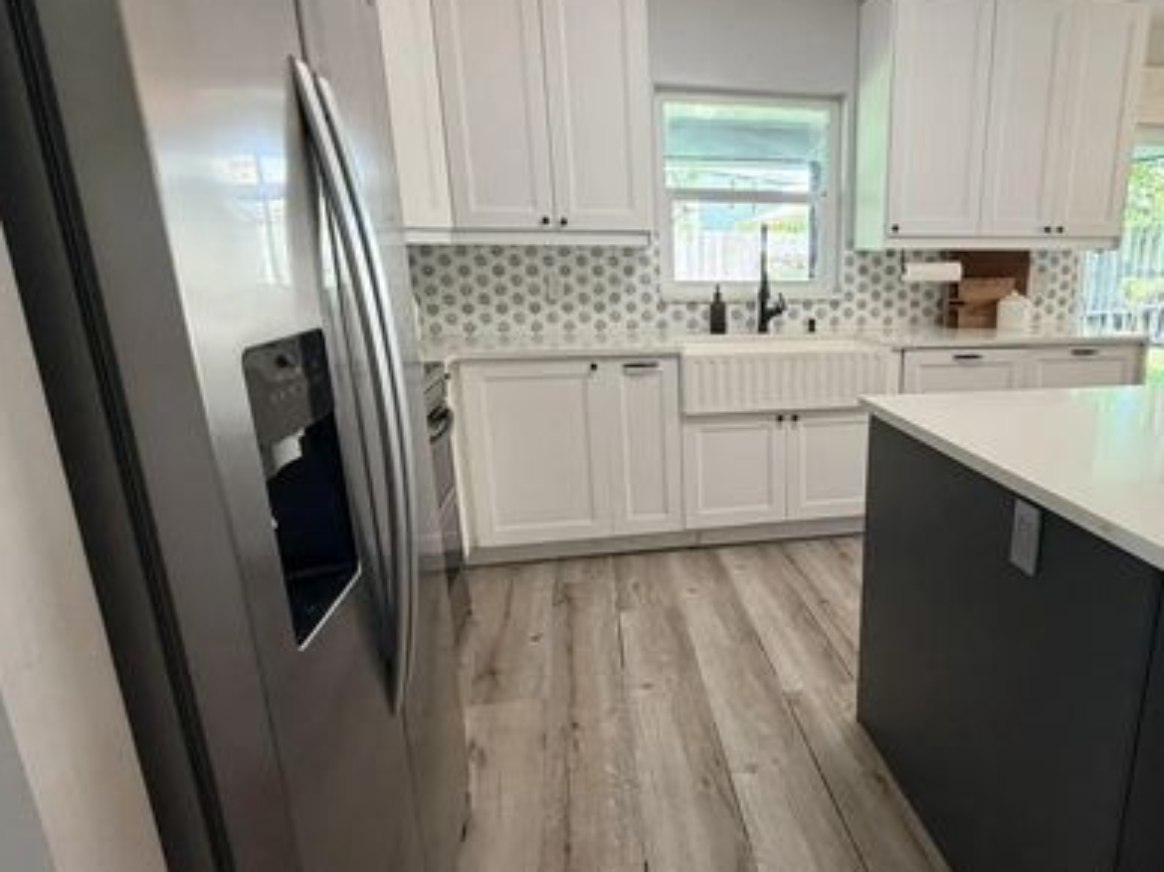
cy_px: 460
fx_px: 773
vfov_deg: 58.8
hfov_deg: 71.6
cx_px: 782
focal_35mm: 23
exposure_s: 1/60
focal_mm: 2.22
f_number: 2.2
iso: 250
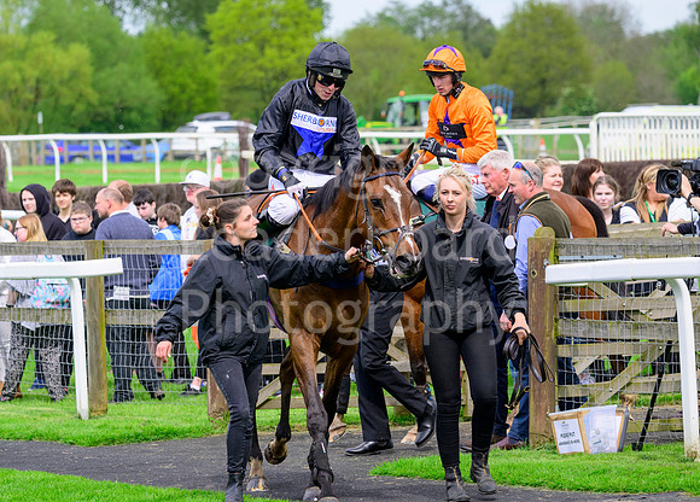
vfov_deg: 7.0
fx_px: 4126
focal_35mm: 207
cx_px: 287
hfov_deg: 9.7
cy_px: 227
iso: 1000
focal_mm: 180
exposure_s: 1/1600
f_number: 6.3
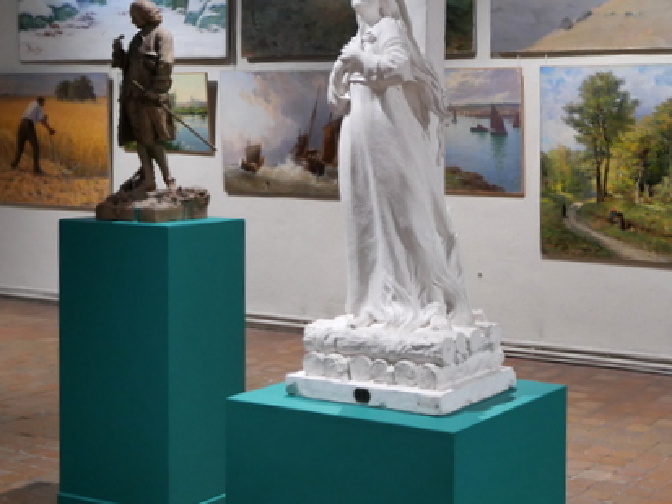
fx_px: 1204
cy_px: 169
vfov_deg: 23.6
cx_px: 413
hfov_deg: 31.1
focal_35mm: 62
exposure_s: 1/60
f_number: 3.9
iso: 640
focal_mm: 16
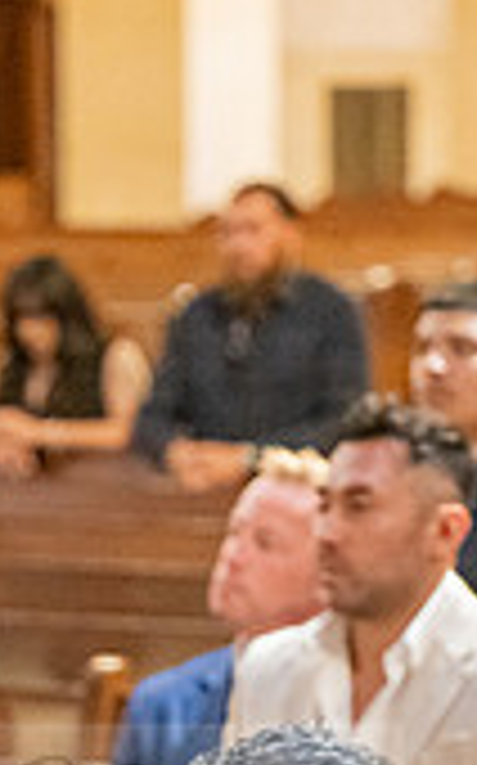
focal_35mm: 244
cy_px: 830
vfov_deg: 8.5
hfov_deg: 5.4
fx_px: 5084
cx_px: 22
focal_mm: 70
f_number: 2.8
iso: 2000
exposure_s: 1/160
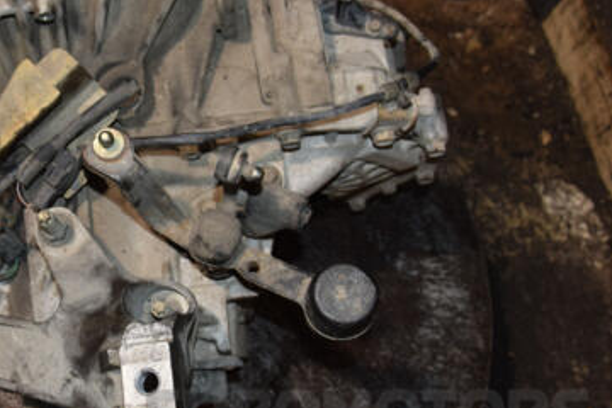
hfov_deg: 32.4
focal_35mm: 60
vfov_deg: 22.6
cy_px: 189
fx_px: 1020
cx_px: 114
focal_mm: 24
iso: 800
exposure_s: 1/60
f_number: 5
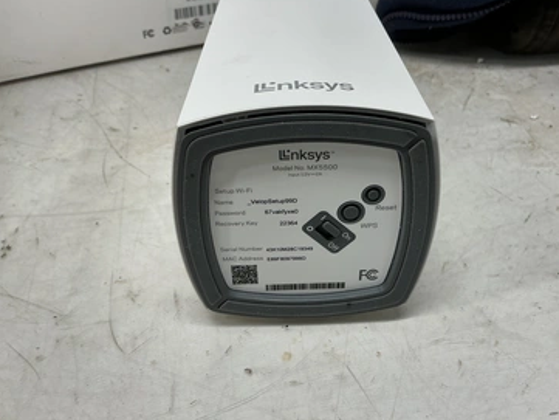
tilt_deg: -38.2
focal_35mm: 31
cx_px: 296
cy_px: 209
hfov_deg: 58.3
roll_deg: +0.0
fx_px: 501
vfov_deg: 45.5
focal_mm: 3
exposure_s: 1/120
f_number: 1.8
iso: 32
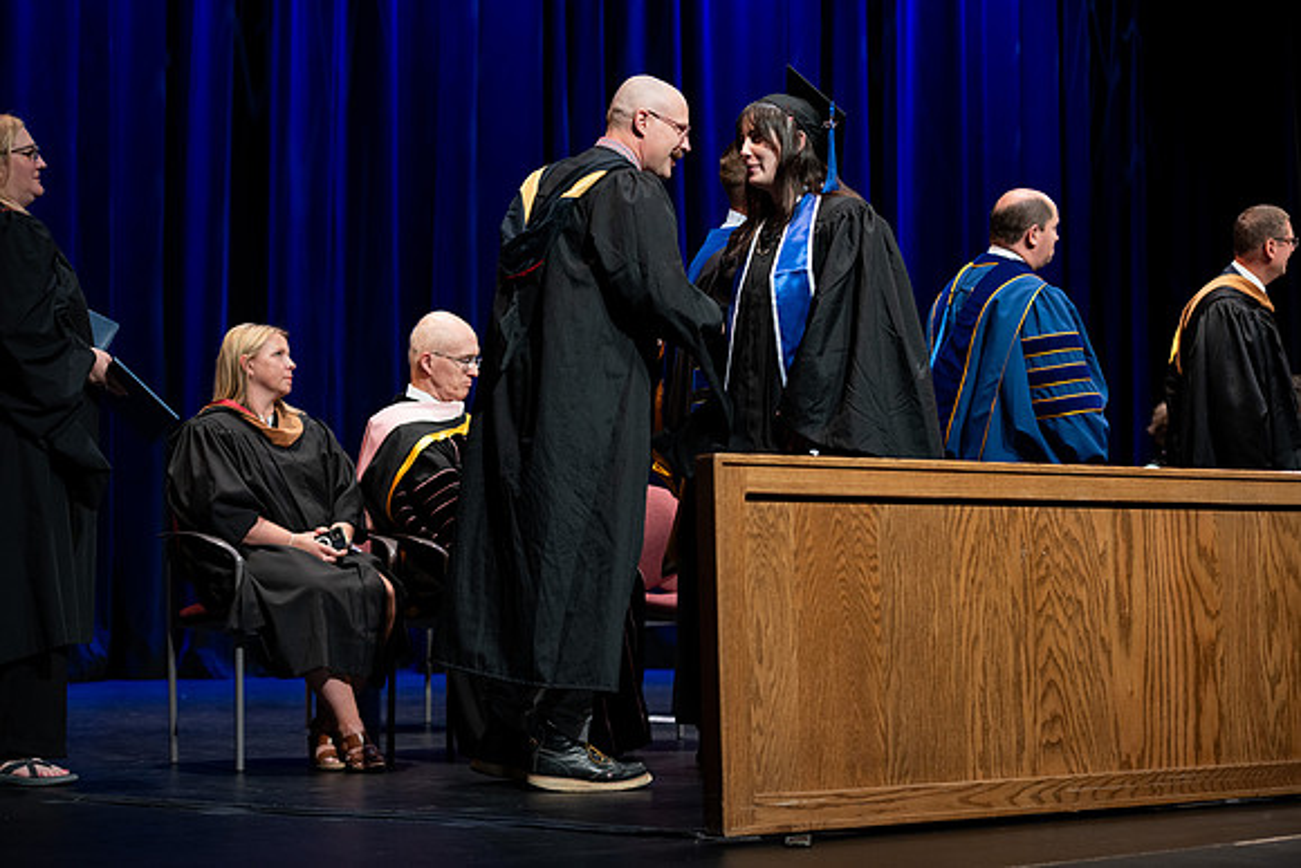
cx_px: 650
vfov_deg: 19.5
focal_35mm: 70
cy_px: 434
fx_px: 2530
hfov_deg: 28.8
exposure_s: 1/250
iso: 500
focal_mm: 70
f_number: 2.8
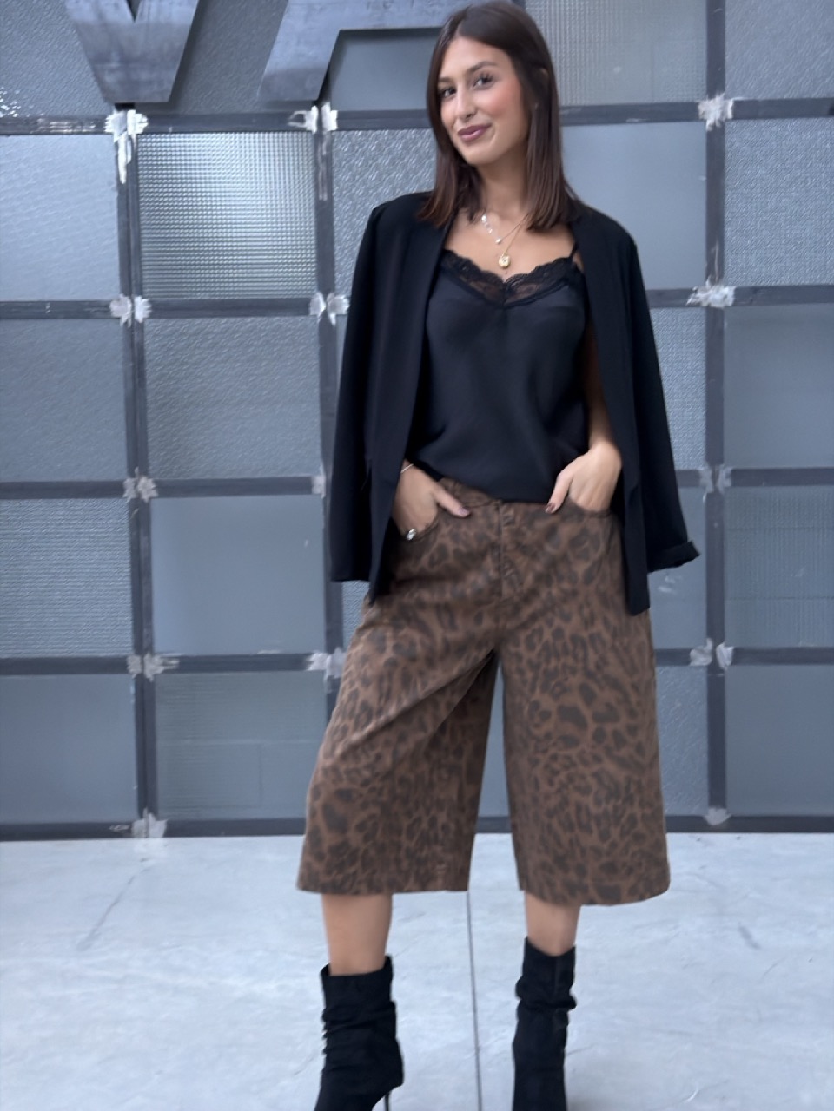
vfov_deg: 39.7
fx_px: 1542
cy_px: 556
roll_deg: -0.1
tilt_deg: -3.7
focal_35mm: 48
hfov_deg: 30.3
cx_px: 417
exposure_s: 1/121
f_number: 1.78
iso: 640
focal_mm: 6.76
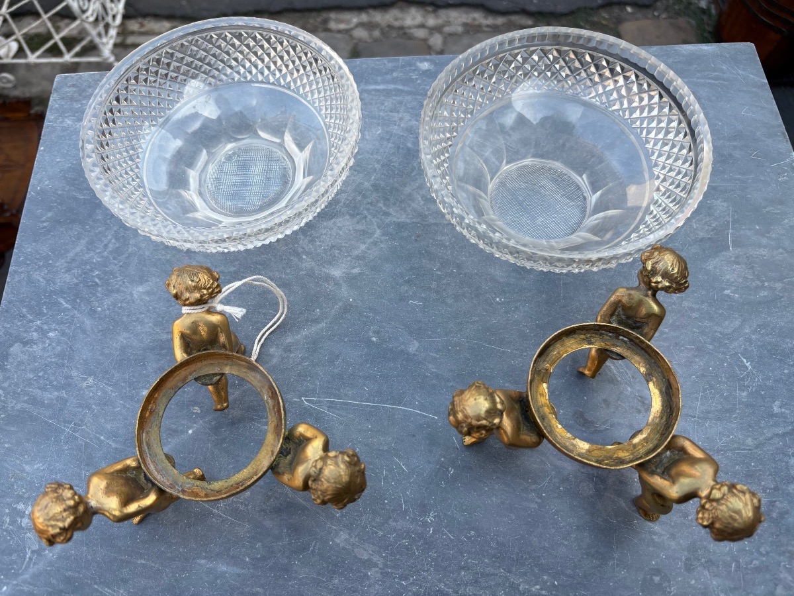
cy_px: 298
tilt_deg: -66.7
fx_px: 596
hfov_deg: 67.3
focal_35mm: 26
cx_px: 397
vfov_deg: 53.1
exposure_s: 1/607
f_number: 1.6
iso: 50
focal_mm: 5.96
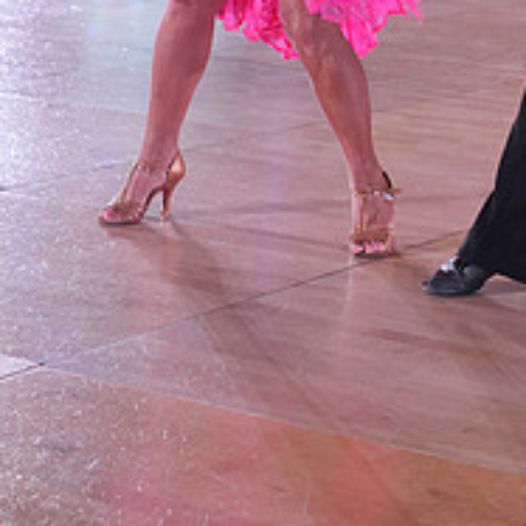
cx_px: 426
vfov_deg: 12.7
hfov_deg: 13.2
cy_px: -200
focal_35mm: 132
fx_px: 2269
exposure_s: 1/400
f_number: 4
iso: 2000
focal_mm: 50
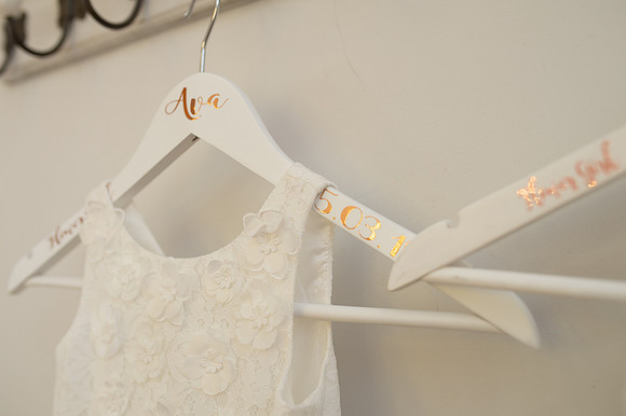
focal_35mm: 35
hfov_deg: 54.5
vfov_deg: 37.8
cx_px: 313
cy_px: 208
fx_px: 608
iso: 200
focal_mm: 35
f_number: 3.2
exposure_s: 1/100
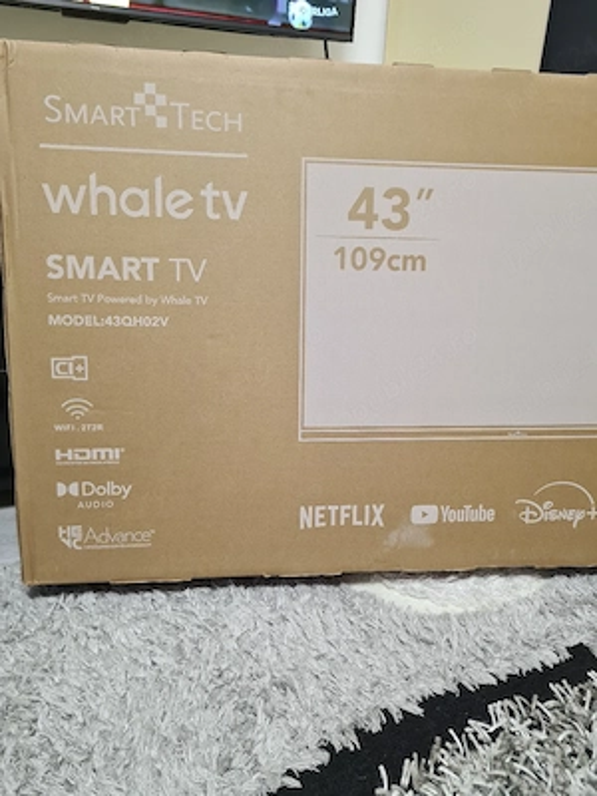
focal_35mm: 26
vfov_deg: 67.3
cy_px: 398
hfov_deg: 53.1
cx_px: 298
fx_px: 598
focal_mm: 5.4
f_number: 1.8
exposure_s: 1/50
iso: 200
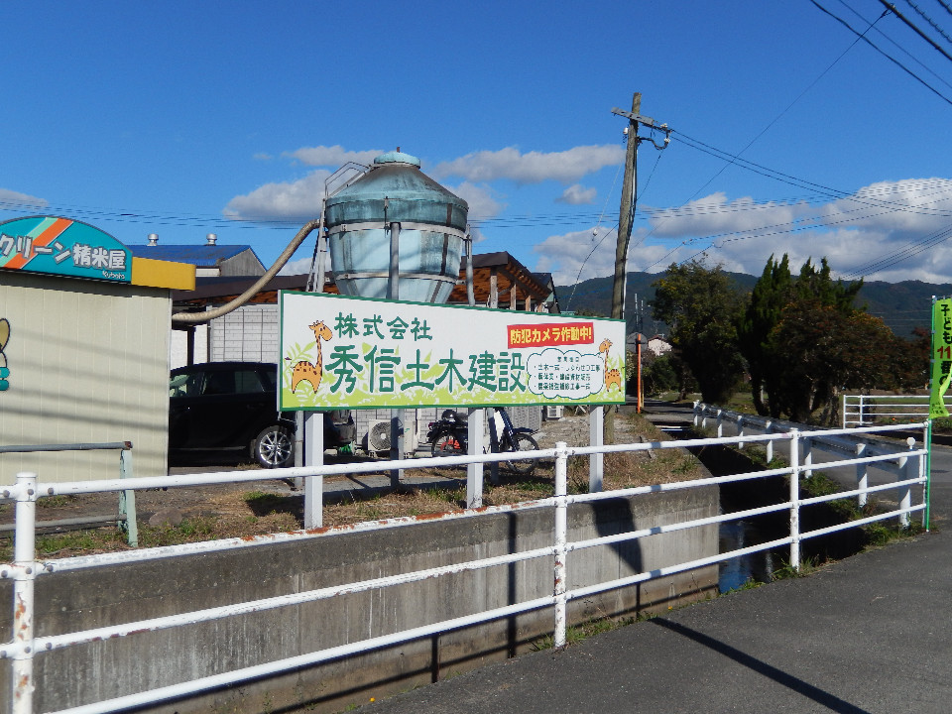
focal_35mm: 36
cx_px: 476
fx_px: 990
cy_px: 357
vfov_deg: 39.7
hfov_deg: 51.4
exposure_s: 1/640
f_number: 8
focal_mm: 6.5
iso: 125
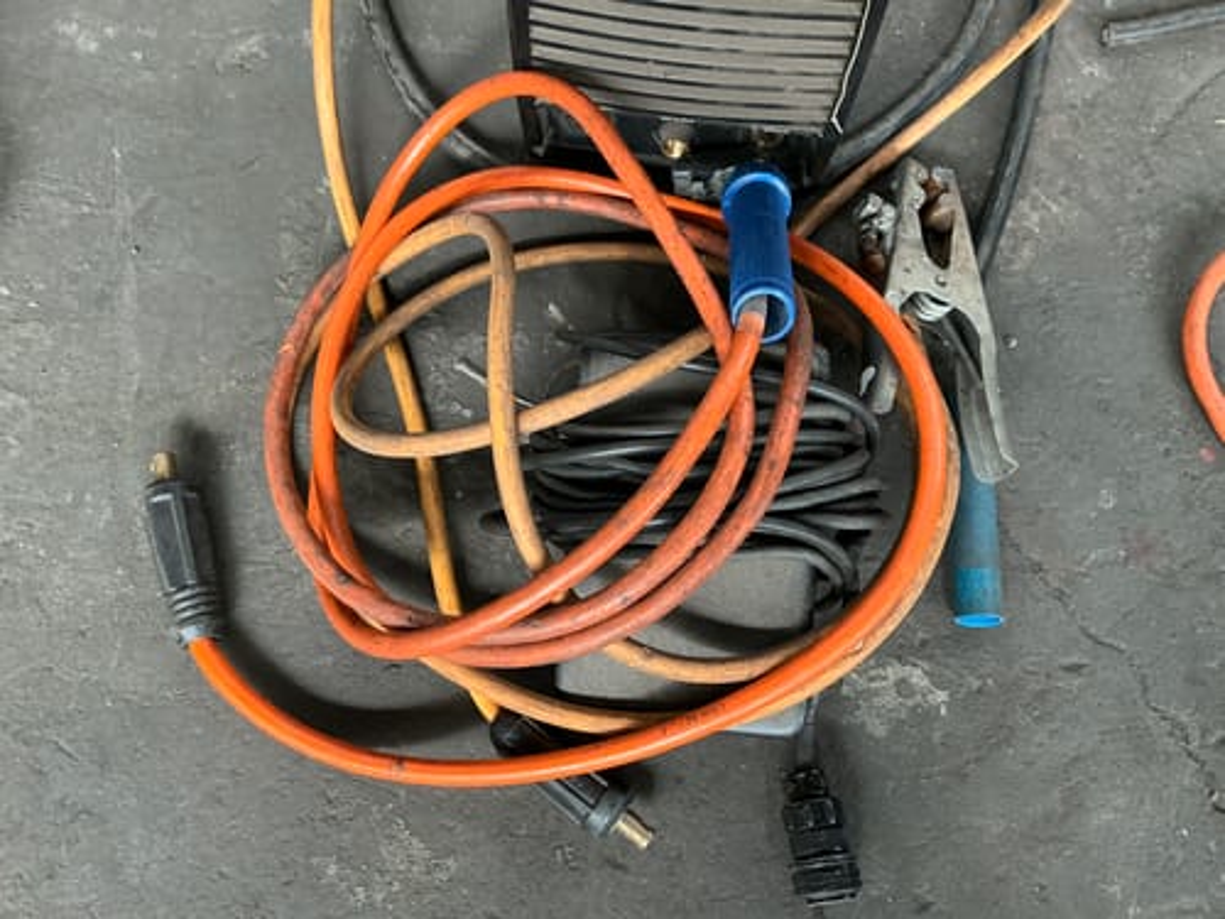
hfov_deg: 63.4
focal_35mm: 28
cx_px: 612
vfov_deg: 49.7
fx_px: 991
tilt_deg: -68.1
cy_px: 460
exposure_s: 1/60
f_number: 1.8
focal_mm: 3
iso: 160
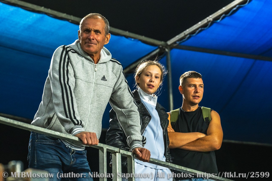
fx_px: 891
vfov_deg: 11.6
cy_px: 90
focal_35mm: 118
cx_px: 136
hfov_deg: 17.3
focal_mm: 79
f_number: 3.5
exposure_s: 1/800
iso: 1600
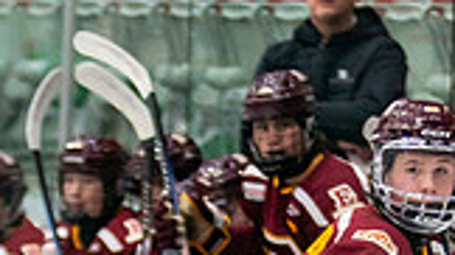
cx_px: 164
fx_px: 9058
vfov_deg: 1.6
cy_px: 500
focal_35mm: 751
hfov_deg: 2.9
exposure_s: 1/640
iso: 1000
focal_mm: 120
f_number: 2.8
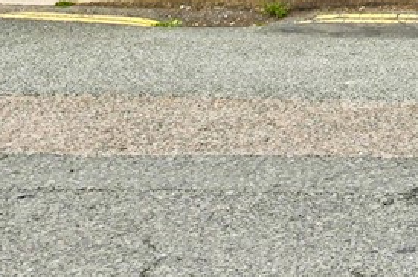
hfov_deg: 15.2
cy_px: -384
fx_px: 1542
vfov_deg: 9.2
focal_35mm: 133
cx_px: 420
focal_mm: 26
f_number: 18
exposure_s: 1/15
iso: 100
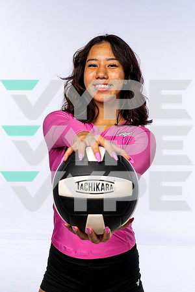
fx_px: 528
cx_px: 98
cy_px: 146
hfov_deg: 20.9
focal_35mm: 65
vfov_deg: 31.0
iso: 200
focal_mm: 65
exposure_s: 1/250
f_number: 7.1
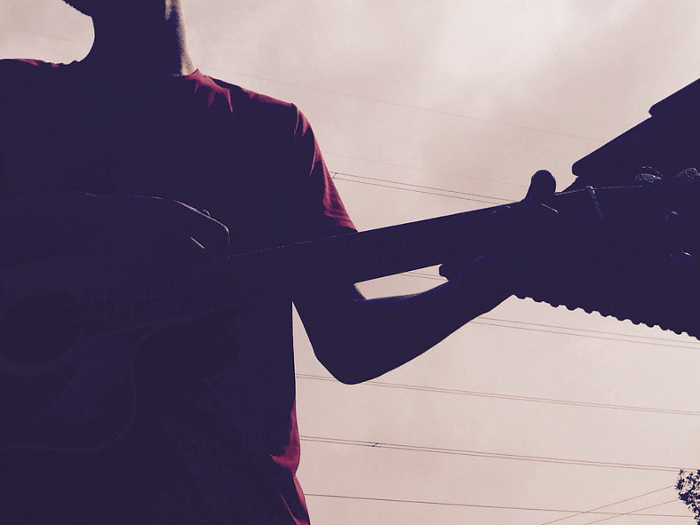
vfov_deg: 21.5
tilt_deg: +26.9
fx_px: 1355
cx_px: 126
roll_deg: +3.0
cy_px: 55
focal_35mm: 67
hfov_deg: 28.3
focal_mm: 4.12
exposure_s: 1/7752
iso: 50
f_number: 2.4
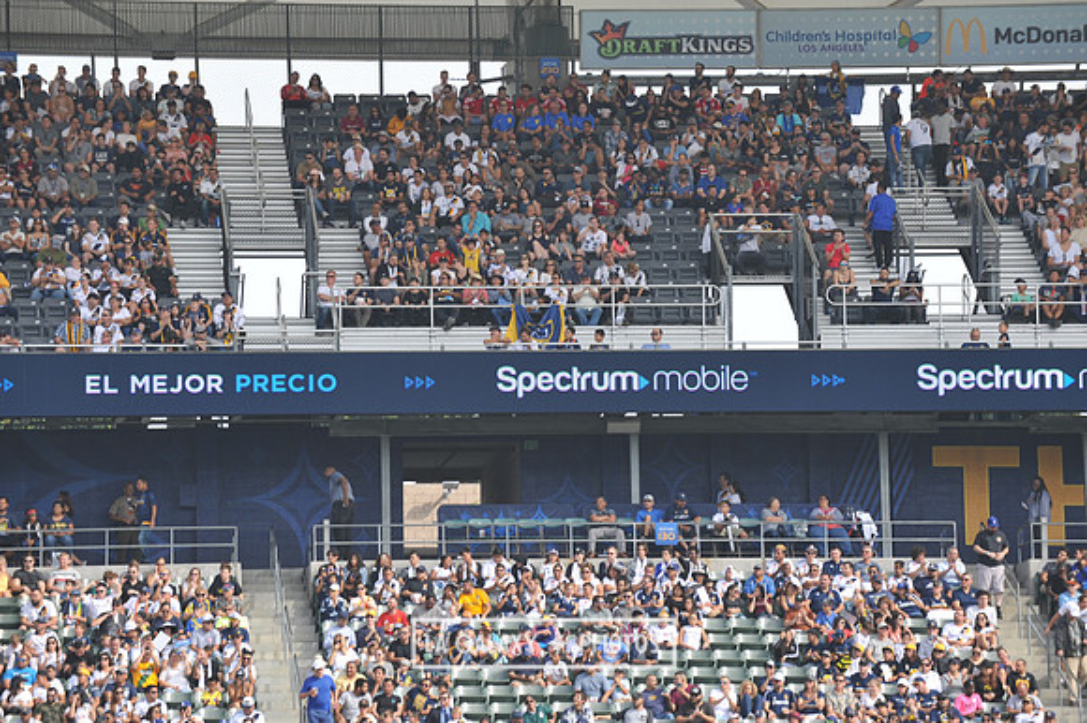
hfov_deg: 10.3
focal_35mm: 200
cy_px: 362
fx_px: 6035
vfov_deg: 6.9
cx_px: 544
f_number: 8
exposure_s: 1/250
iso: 200
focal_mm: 200
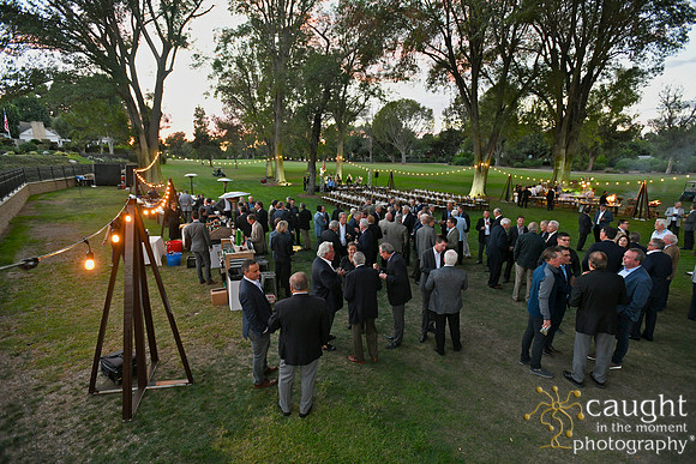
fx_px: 329
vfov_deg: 70.5
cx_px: 348
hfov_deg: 93.3
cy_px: 232
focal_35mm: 17
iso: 1000
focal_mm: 17
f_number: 3.5
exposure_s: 1/100
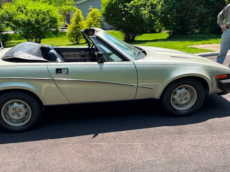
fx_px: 226
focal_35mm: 34
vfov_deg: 41.8
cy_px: 86
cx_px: 81
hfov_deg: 53.1
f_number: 1.6
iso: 50
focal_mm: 5.96
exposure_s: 1/831
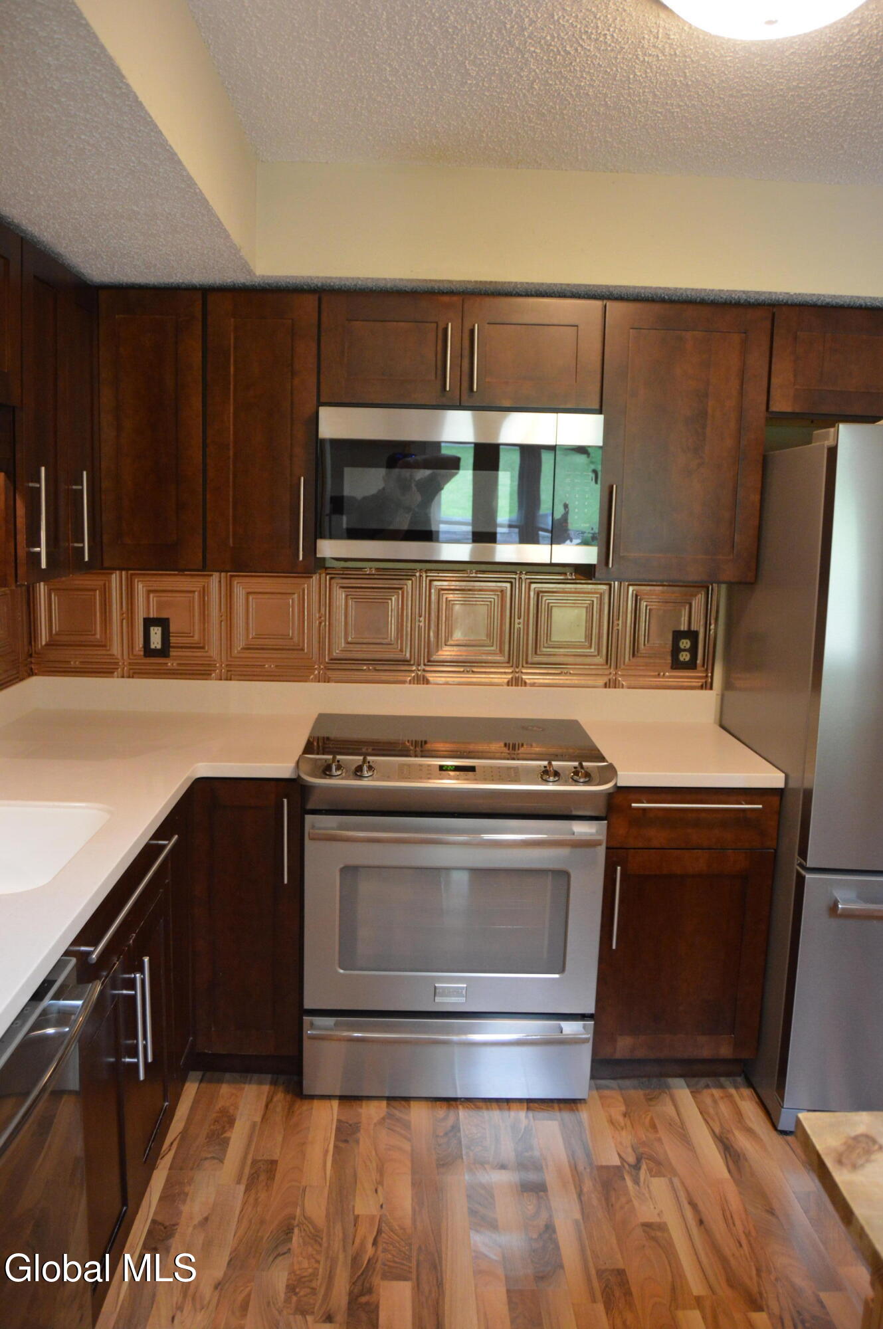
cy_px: 664
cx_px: 442
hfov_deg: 47.8
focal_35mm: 27
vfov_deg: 67.4
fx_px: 996
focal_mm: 18
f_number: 3.5
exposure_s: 1/60
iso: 1800
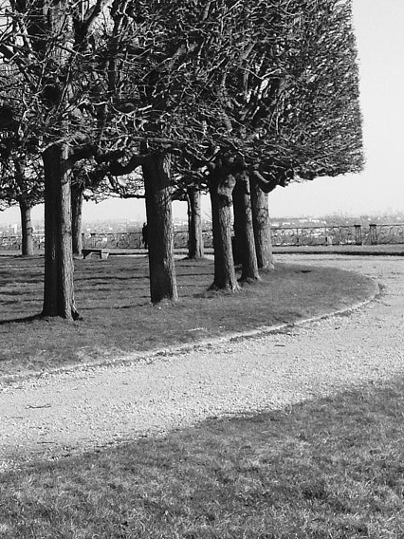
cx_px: -147
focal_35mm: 93
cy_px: 34
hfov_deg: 15.0
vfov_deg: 20.6
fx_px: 1447
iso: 50
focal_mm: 4.12
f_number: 2.4
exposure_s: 1/1106
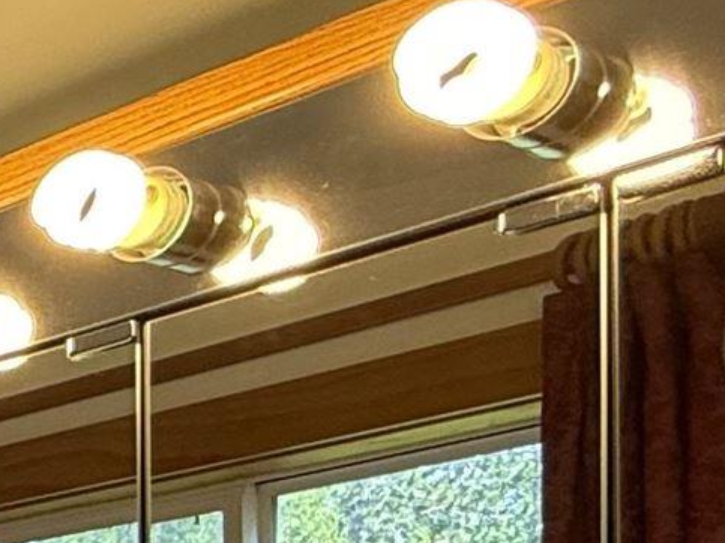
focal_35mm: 89
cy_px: 932
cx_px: -955
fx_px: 1864
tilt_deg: -0.1
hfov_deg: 14.9
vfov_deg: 14.8
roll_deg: +0.0
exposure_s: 1/120
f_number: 2.2
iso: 125
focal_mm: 2.22
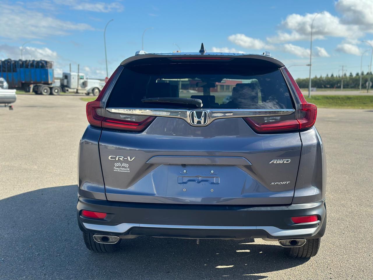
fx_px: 517
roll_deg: -1.2
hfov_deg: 39.7
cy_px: 140
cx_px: 186
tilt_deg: -5.4
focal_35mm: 48
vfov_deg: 30.3
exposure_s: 1/3155
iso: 80
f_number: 1.78
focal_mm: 6.86
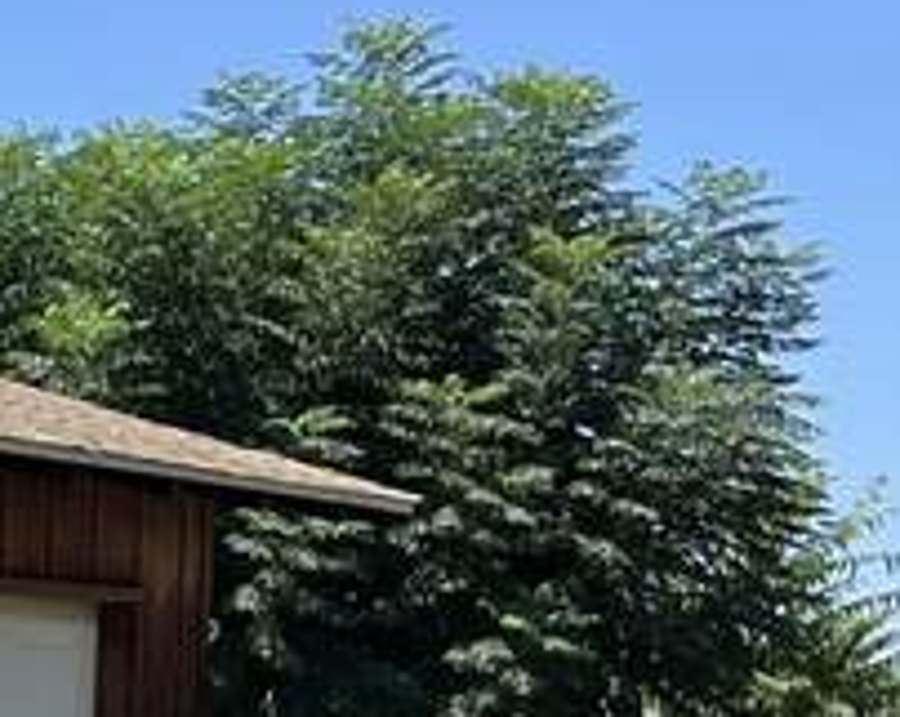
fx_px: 4282
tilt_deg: -9.0
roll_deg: +0.2
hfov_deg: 10.7
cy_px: 1541
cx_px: -1069
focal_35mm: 161
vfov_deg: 8.9
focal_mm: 5.1
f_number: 1.6
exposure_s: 1/2688
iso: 50
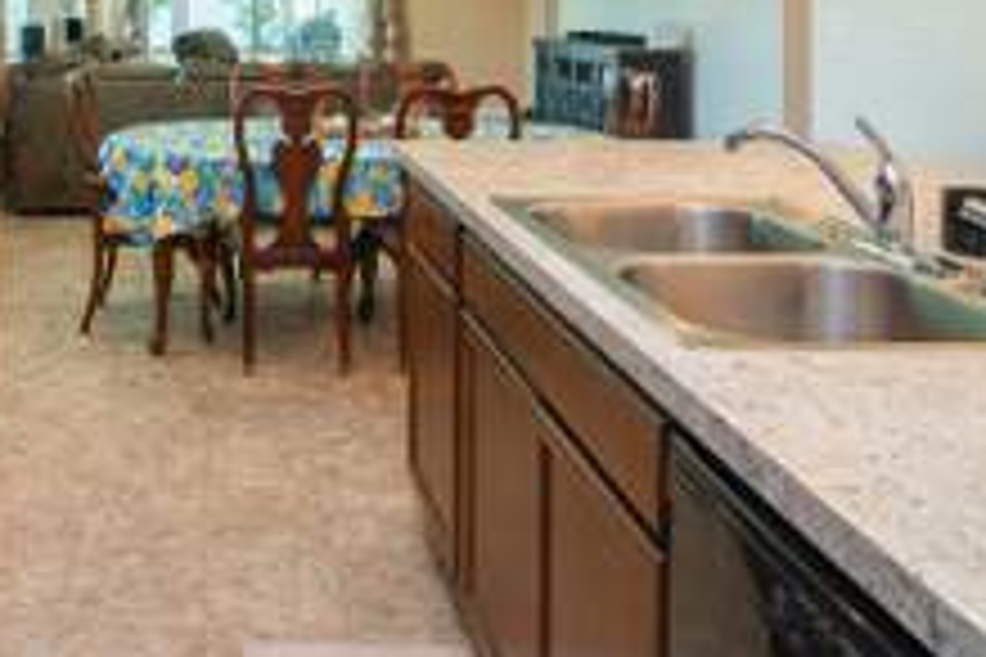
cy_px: -11
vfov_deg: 34.2
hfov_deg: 50.5
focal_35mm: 35
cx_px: 171
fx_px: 959
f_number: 8
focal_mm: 16
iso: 250
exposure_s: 1/15
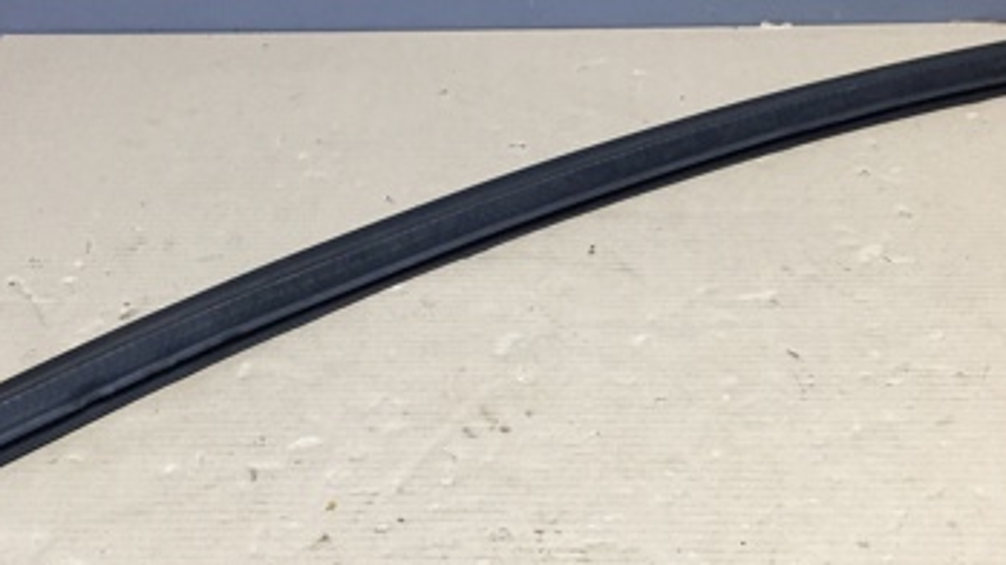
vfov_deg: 20.7
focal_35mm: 58
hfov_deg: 36.0
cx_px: 530
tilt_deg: -37.0
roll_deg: +1.8
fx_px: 1547
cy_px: 323
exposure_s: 1/33
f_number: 2.2
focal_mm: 4.15
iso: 64
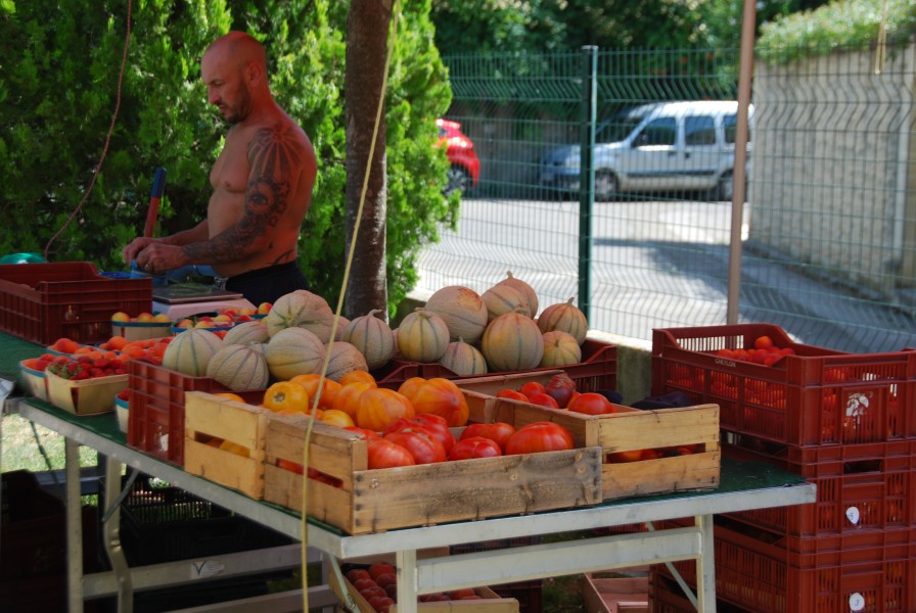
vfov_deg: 19.0
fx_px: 1834
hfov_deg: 28.0
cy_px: 306
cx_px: 458
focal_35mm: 72
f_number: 5.6
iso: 100
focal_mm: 48
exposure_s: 1/125
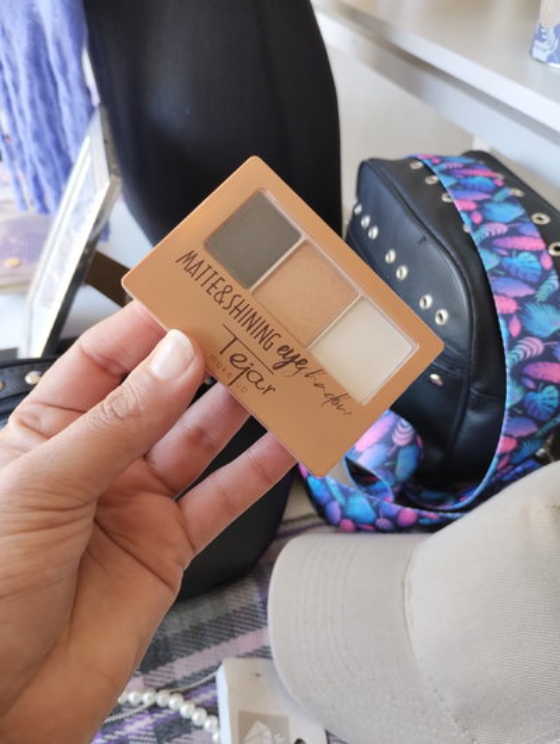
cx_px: 280
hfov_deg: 49.9
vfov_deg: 63.4
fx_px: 602
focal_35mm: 28
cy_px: 372
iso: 169
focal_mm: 4.27
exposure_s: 1/33
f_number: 1.8
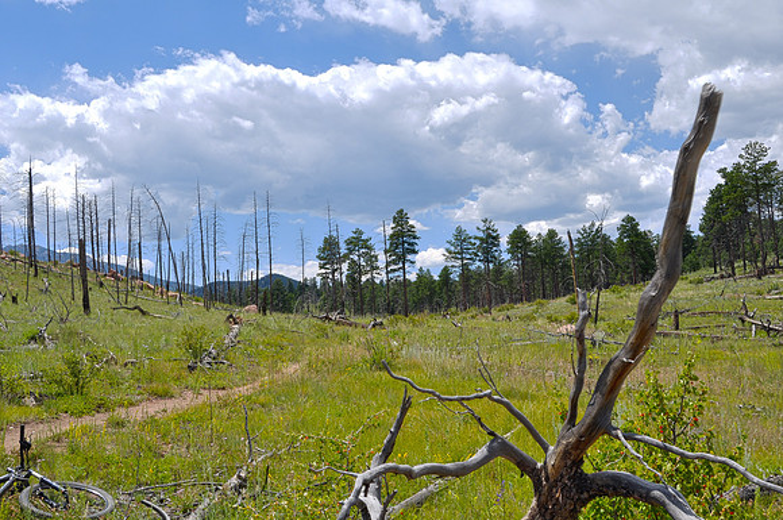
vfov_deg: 34.1
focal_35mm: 39
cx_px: 392
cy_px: 260
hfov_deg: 49.6
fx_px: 847
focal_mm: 26
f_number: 14
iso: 200
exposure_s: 1/100
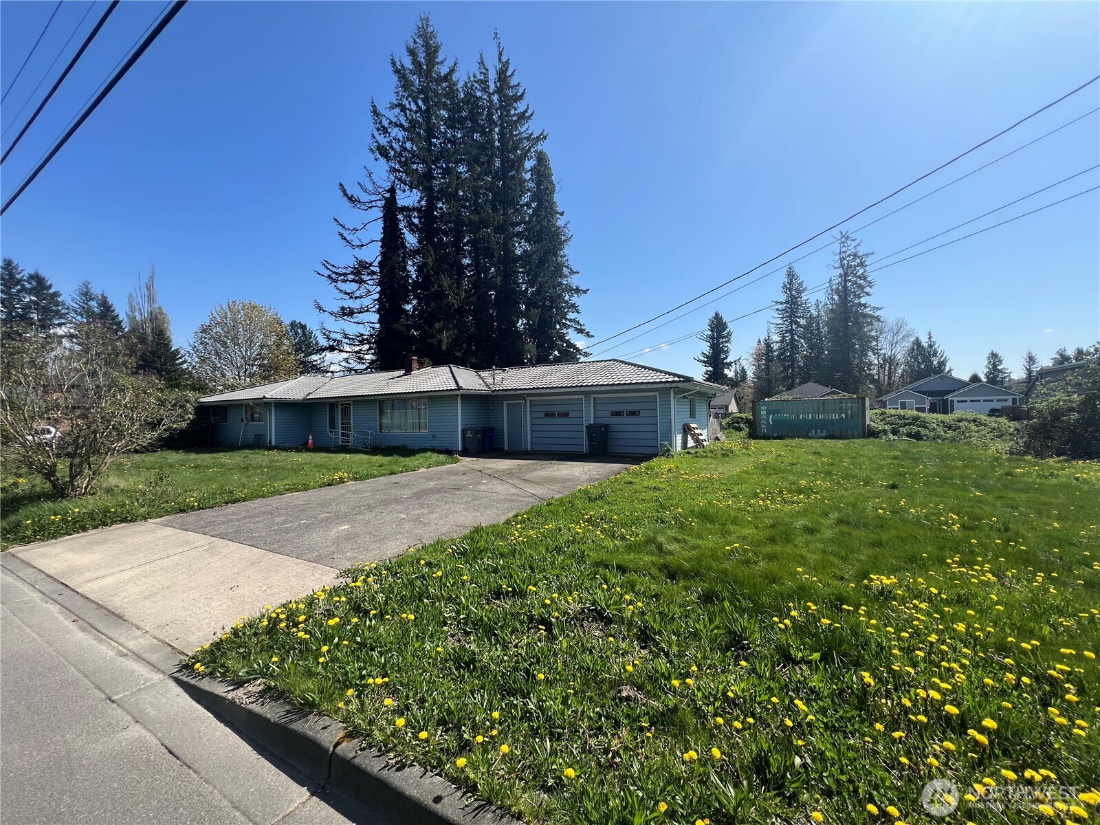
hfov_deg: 106.2
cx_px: 550
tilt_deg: +0.0
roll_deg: +1.1
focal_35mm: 13
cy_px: 412
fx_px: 413
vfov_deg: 89.9
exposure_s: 1/1340
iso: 32
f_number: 1.8
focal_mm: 1.57
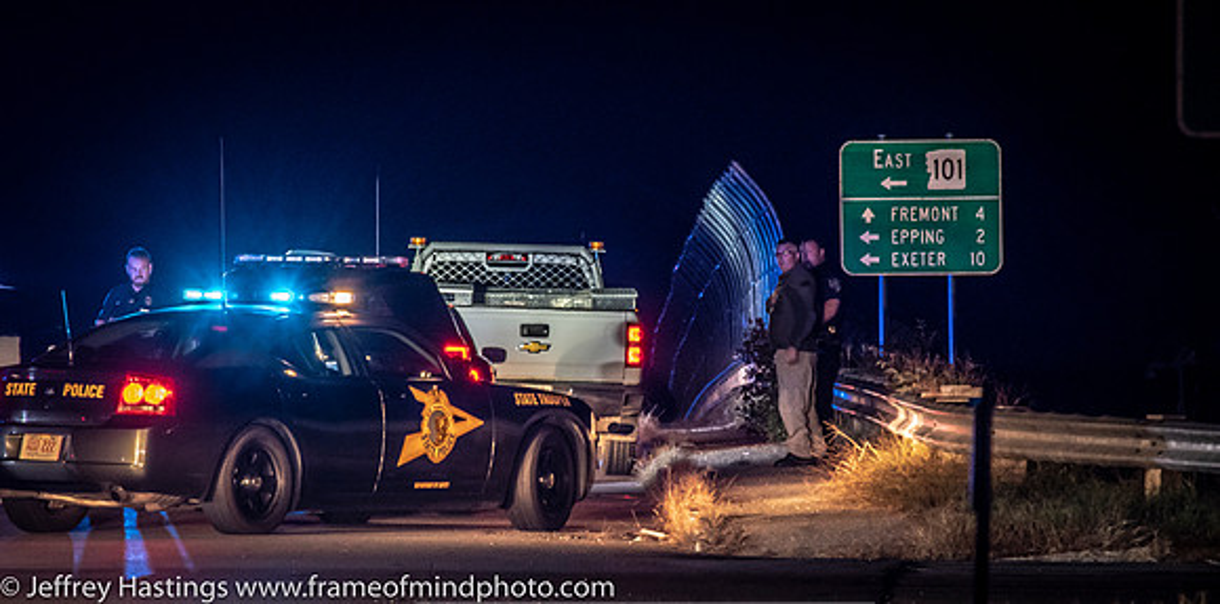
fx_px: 10442
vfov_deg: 3.3
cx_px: 586
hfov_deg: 6.7
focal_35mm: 332
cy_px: 337
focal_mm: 190
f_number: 5.6
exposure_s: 1/25
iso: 2000
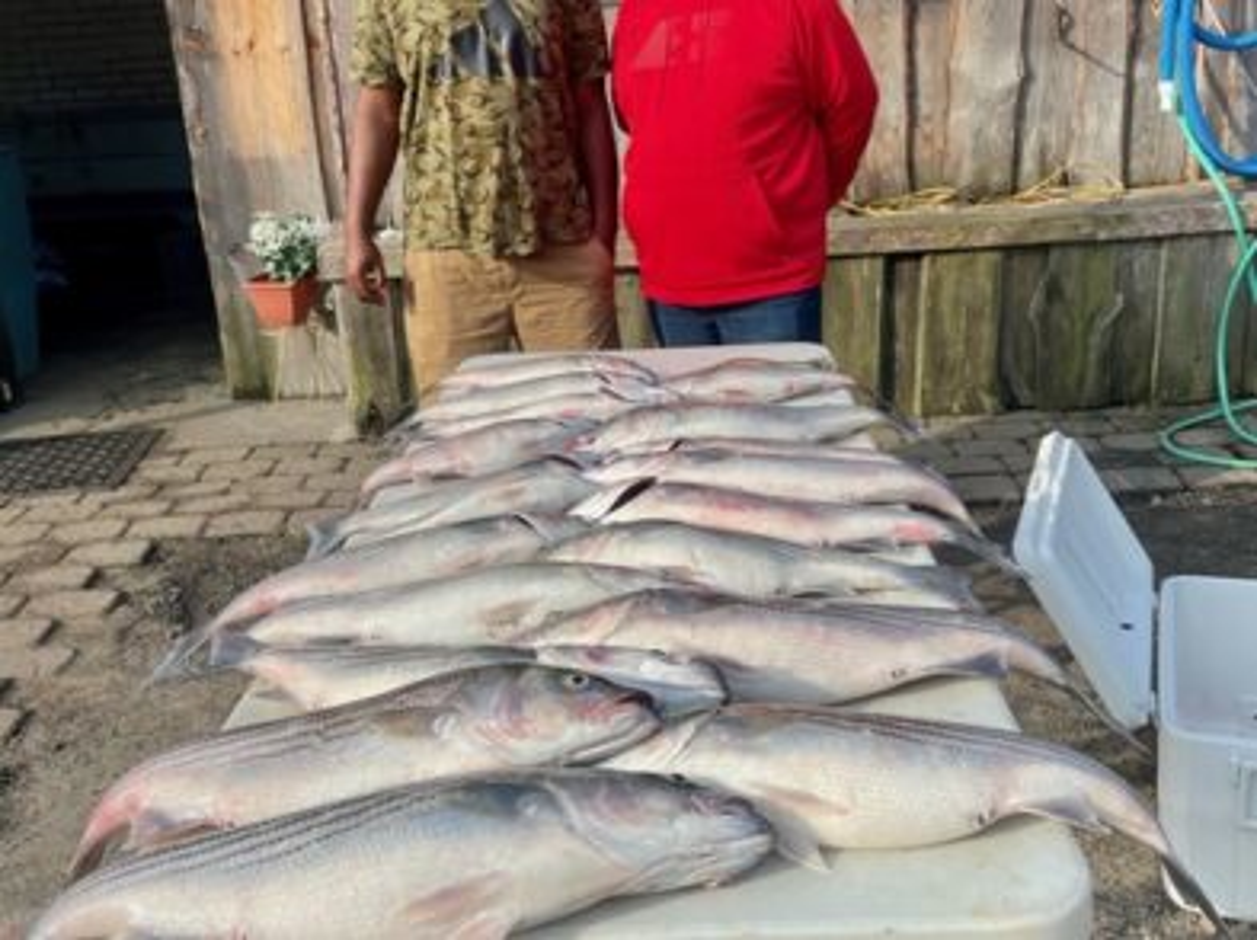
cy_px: 470
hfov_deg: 67.4
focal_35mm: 26
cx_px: 628
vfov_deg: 53.0
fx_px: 943
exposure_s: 1/2618
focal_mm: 4.2
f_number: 1.6
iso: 32
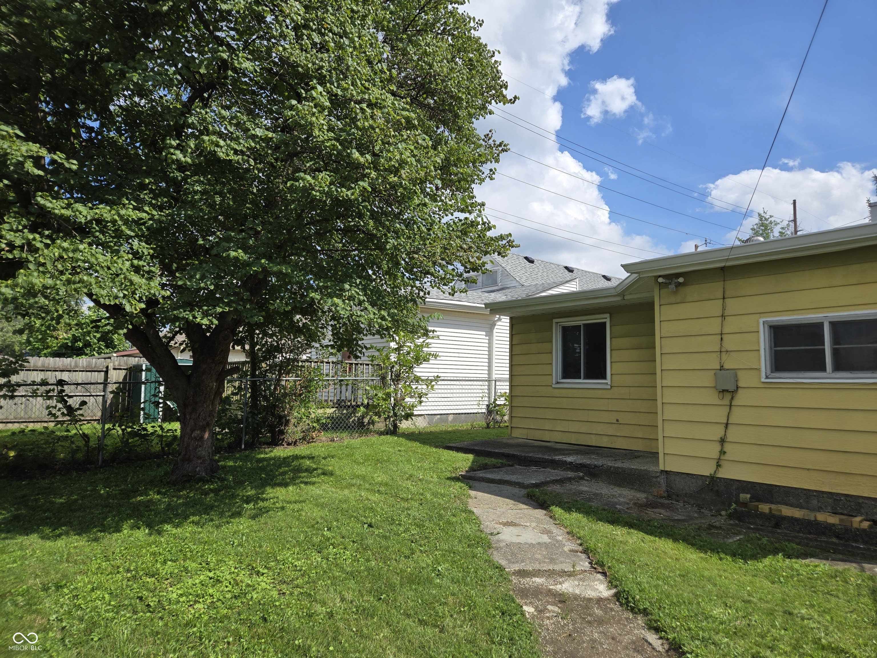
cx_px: 438
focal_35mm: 23
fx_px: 583
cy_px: 329
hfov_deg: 73.9
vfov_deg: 58.9
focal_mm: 5.4
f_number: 1.8
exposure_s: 1/1930
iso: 25
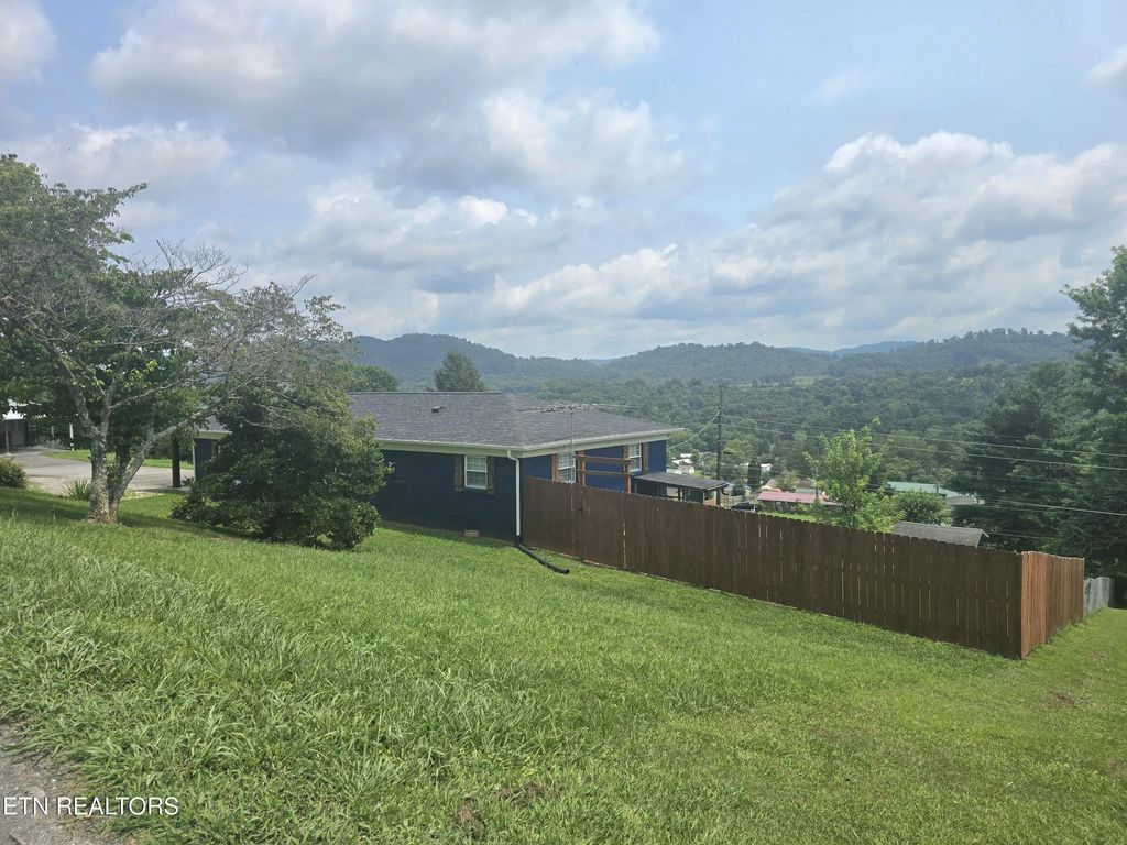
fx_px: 749
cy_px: 422
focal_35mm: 23
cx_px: 564
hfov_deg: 73.9
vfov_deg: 58.9
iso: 12
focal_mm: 6.3
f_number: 1.7
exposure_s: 1/1429
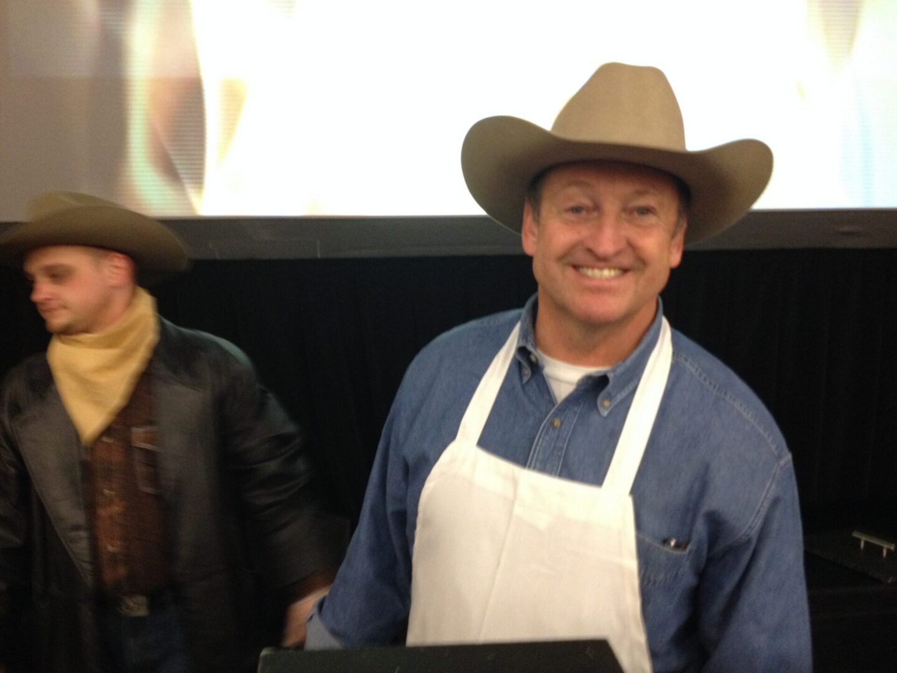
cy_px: 336
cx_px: 448
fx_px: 907
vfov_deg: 40.7
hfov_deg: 52.6
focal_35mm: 35
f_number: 2.4
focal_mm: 4.28
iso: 320
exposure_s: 1/20
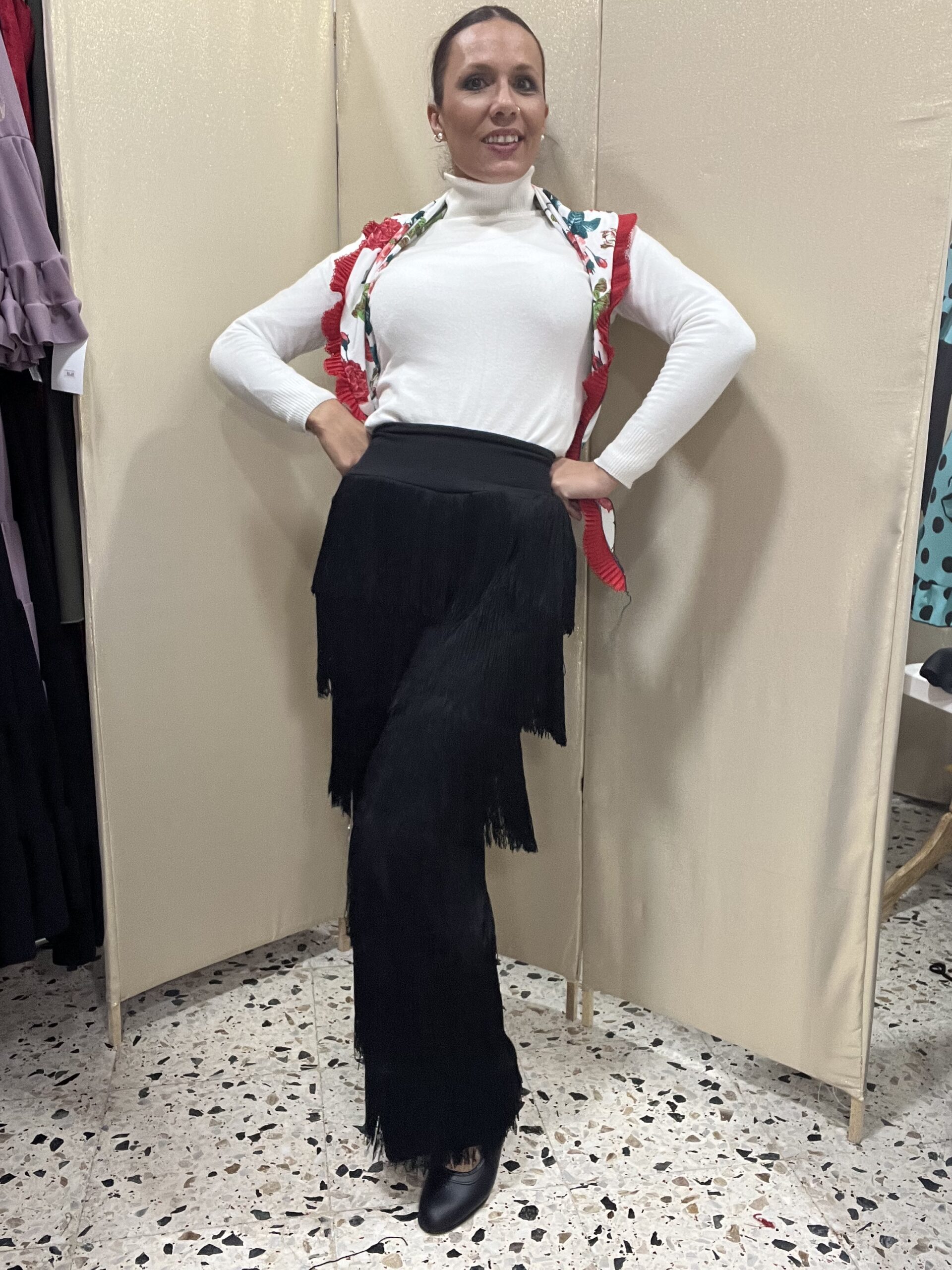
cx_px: 476
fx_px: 1100
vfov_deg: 60.0
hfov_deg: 46.8
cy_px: 635
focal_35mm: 30
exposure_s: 1/50
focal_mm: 2.71
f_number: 2.2
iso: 200
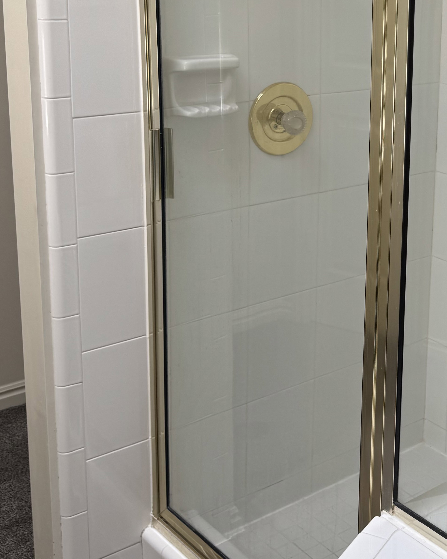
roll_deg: -2.3
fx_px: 926
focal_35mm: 56
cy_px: 137
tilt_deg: -11.7
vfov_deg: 32.9
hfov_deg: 25.6
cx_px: 457
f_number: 1.78
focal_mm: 6.76
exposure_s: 1/121
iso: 64
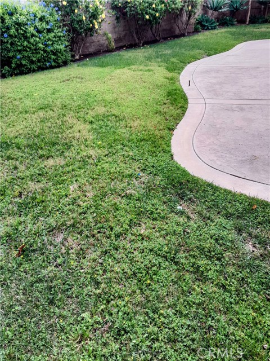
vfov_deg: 65.3
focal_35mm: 27
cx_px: 135
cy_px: 180
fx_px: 281
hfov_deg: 51.4
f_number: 1.8
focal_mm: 4
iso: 40
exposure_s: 1/246
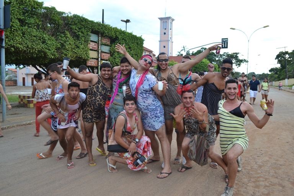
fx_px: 220
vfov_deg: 47.9
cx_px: 147
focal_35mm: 27
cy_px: 98
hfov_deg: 67.4
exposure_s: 1/100
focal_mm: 18
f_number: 5
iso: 400
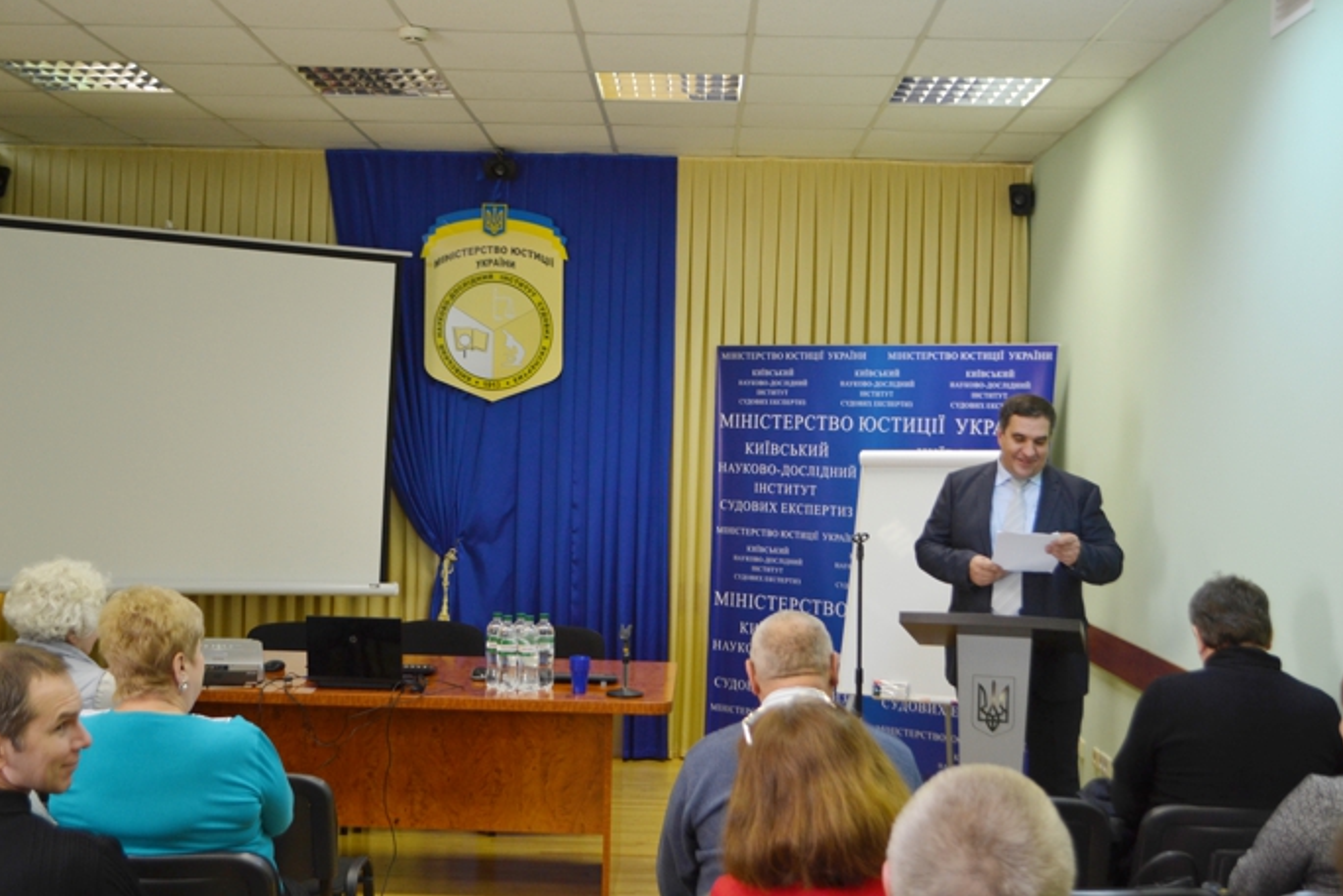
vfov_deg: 31.2
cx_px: 668
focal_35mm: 43
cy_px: 439
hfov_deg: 45.4
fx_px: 1604
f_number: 4.5
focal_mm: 28
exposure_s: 1/50
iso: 400
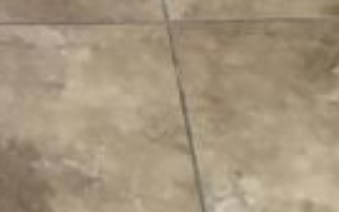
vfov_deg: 6.0
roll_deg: +2.5
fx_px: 1598
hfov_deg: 11.8
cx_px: -95
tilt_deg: -12.9
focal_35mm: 173
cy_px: -703
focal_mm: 4.15
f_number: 2.2
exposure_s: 1/40
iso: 25
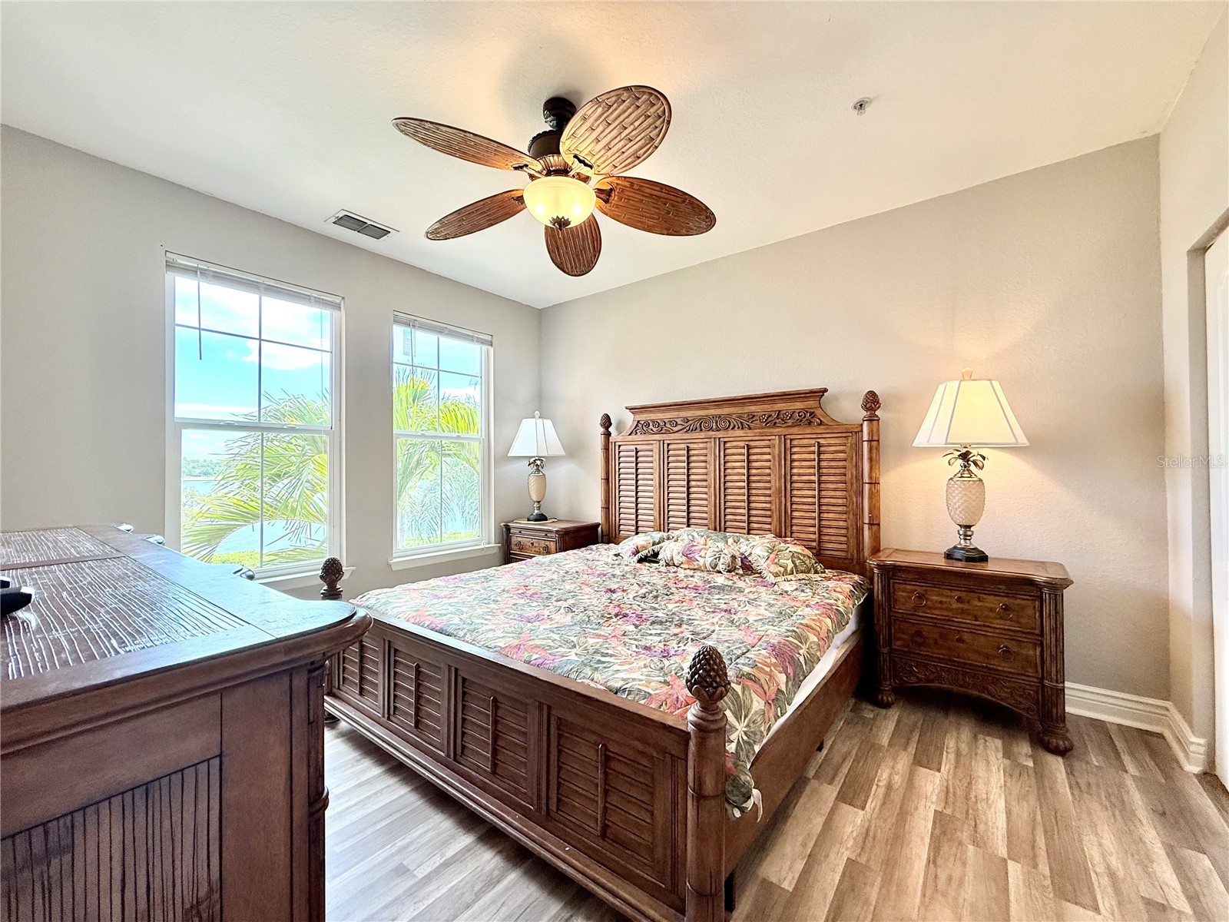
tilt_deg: +1.2
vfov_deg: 85.7
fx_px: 497
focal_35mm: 14
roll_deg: +0.3
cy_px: 461
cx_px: 614
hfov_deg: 102.1
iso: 100
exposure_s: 1/120
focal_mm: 2.22
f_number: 2.2
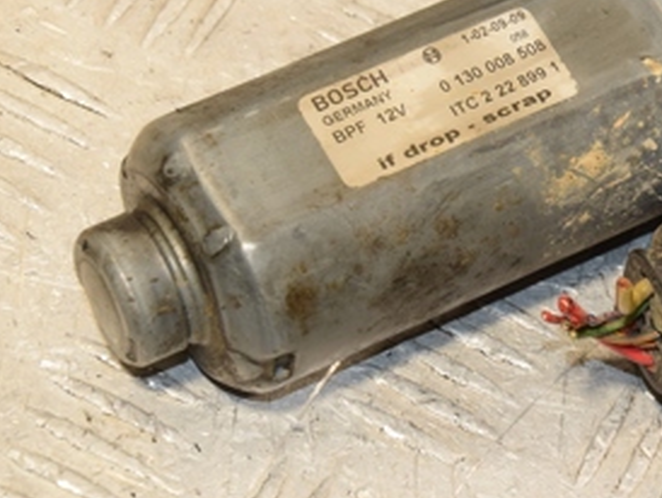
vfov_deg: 7.6
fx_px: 3732
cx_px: 715
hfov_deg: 10.0
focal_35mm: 195
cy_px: 68
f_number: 7.1
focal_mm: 58
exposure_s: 1/200
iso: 800
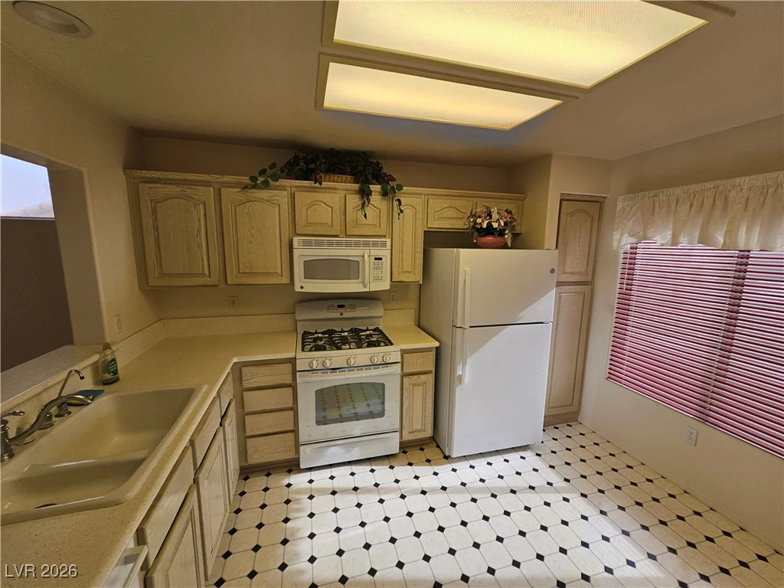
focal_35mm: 13
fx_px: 294
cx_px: 392
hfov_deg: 106.2
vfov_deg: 89.9
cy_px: 294
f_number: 2.2
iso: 50
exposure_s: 1/120
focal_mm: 2.2
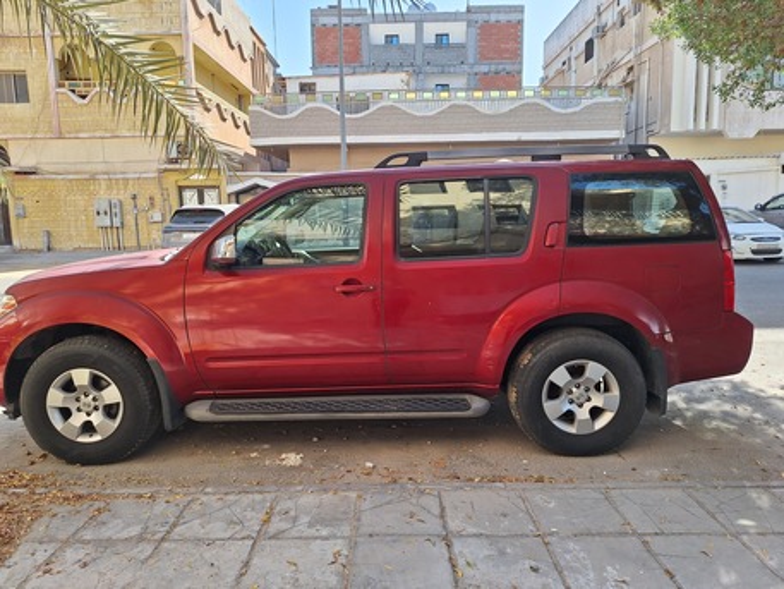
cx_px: 392
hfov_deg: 73.9
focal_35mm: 23
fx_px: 521
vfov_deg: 58.9
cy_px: 294
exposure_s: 1/770
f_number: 1.8
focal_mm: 5.54
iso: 40
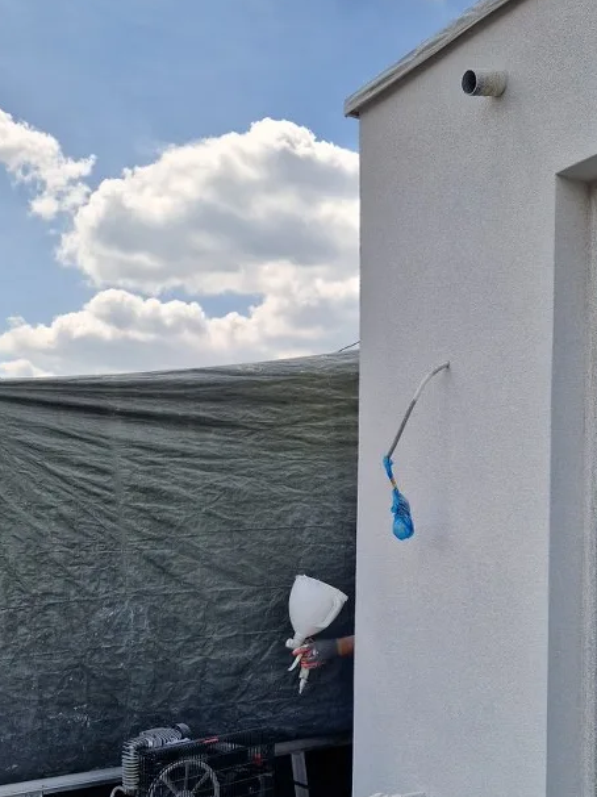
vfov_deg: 44.8
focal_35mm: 41
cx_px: 380
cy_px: 559
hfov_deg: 34.9
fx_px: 943
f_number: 1.8
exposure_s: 1/1592
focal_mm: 5.4
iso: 50
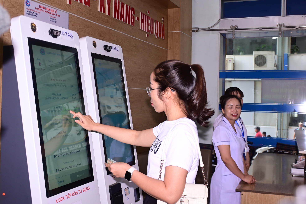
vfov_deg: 28.1
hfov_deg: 41.1
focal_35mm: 48
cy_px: 102
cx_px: 153
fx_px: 408
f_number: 5
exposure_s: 1/200
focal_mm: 32
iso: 500
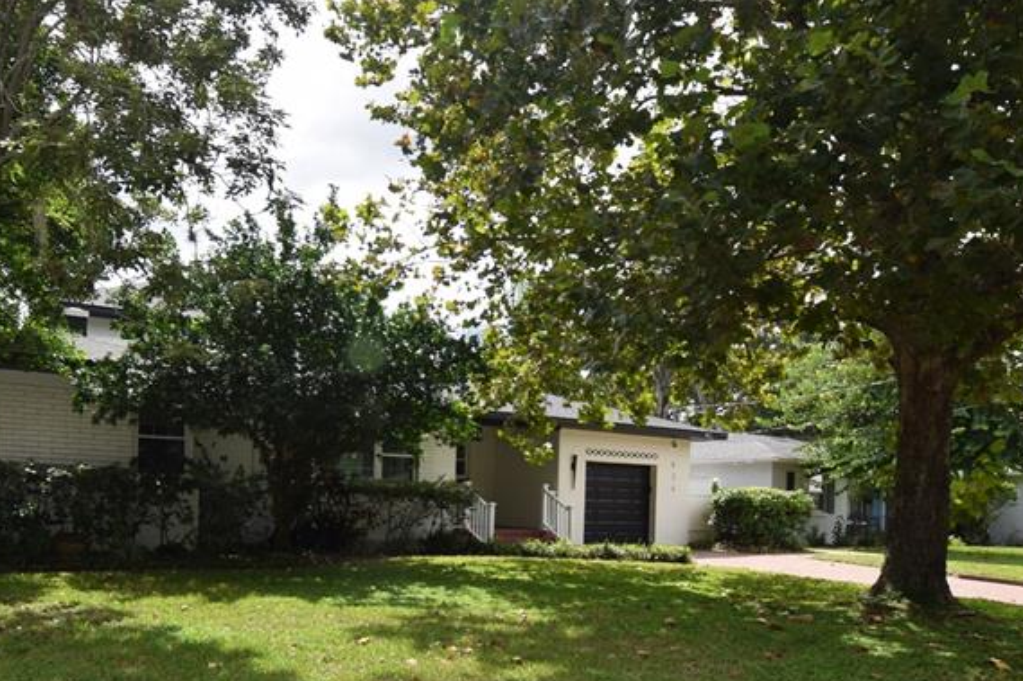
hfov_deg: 66.4
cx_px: 383
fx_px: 767
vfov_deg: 45.9
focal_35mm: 27
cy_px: 525
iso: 100
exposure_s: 1/200
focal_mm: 10
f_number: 7.1
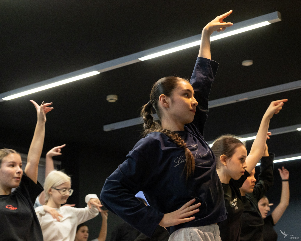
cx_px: 140
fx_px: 609
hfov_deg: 27.8
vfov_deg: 22.4
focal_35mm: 68
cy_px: 137
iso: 2000
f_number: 3.2
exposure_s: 1/250
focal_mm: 34
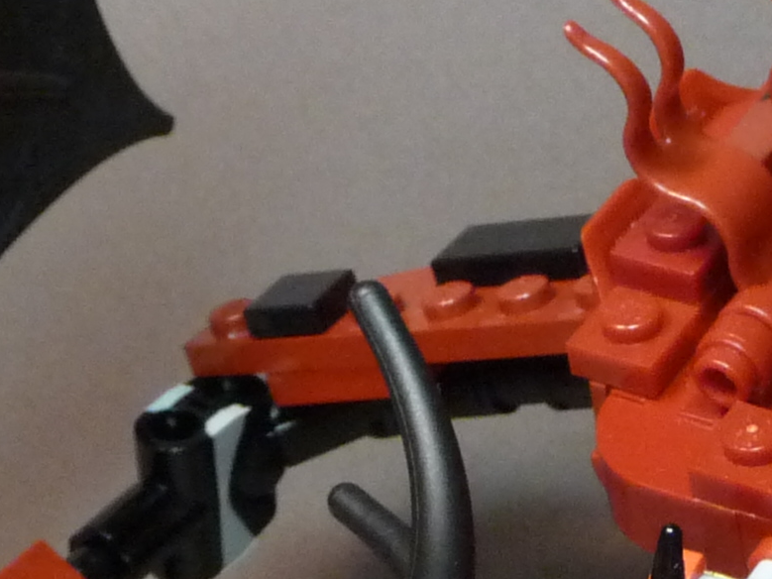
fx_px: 3166
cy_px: 677
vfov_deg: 10.3
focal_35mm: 142
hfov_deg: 13.6
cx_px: 875
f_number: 3.5
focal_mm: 5.3
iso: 320
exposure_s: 1/30
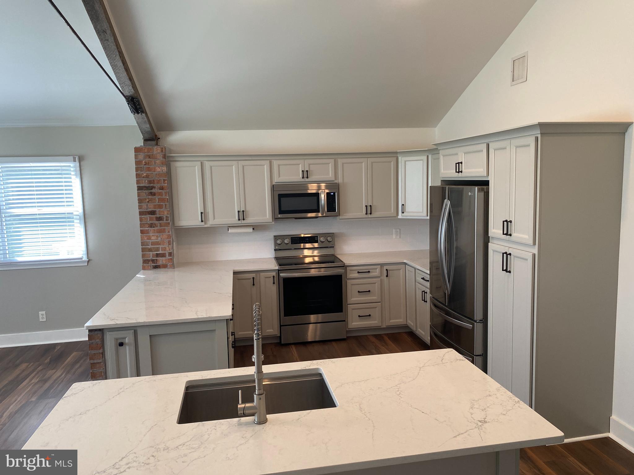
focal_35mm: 26
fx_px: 476
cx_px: 317
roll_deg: +1.4
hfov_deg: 67.3
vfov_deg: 53.1
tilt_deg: -8.3
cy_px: 238
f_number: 1.8
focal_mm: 4.25
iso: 125
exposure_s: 1/120
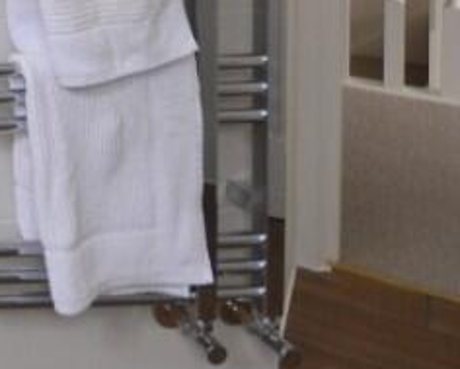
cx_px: -382
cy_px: -226
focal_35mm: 61
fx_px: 831
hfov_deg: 20.7
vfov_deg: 20.4
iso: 400
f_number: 4.5
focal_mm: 10
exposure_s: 1/80
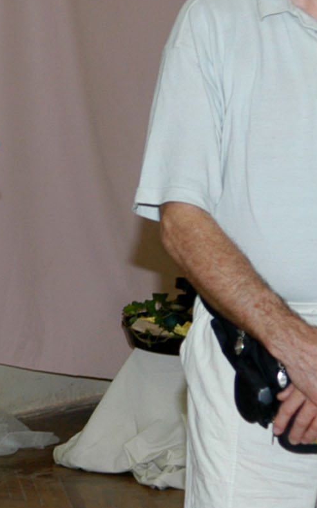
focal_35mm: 149
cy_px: 177
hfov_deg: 8.5
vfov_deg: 14.0
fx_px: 2061
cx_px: -202
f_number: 2.8
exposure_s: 1/125
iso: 200
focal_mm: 32
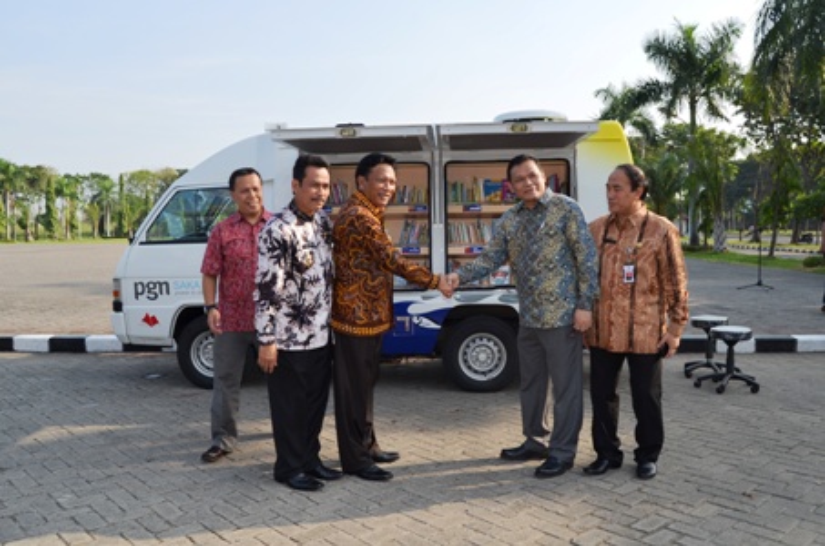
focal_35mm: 30
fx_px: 686
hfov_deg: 62.0
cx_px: 412
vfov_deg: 43.4
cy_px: 273
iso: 100
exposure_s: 1/200
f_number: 6.3
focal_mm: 20
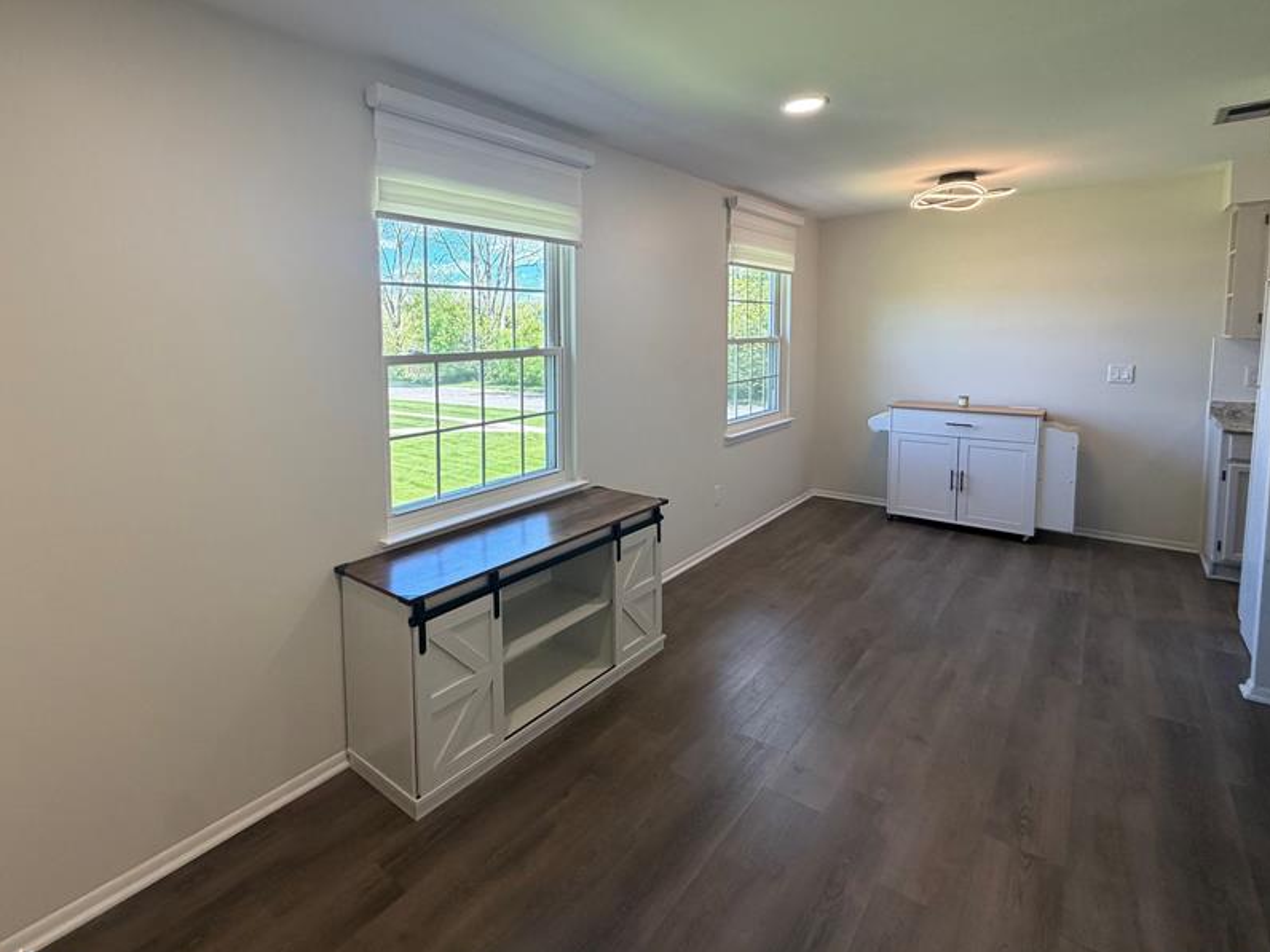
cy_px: 381
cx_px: 511
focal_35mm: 18
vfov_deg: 70.9
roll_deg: +1.4
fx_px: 660
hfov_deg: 86.7
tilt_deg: -5.1
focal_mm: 2.22
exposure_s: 1/120
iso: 160
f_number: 2.2
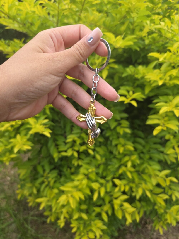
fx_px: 159
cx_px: 90
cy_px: 120
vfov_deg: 73.9
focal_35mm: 23
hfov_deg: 58.9
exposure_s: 1/180
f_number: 1.8
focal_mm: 5.4
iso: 40
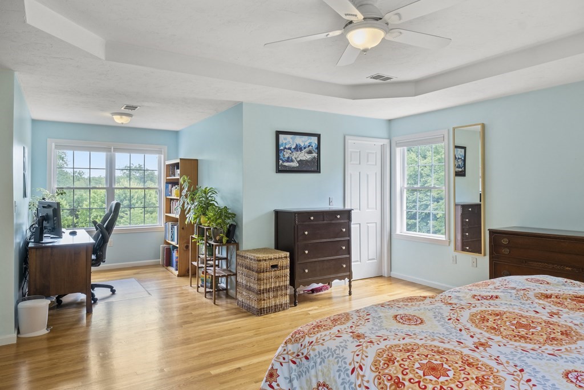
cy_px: 195
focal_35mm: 23
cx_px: 292
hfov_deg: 76.1
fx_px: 373
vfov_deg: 55.1
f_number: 8
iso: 400
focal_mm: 15.2
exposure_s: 1/4
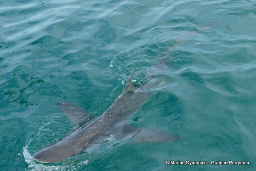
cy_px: 86
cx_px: 128
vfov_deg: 29.9
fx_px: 320
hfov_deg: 43.6
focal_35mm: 45
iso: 125
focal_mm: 16.24
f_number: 3.2
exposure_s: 1/400
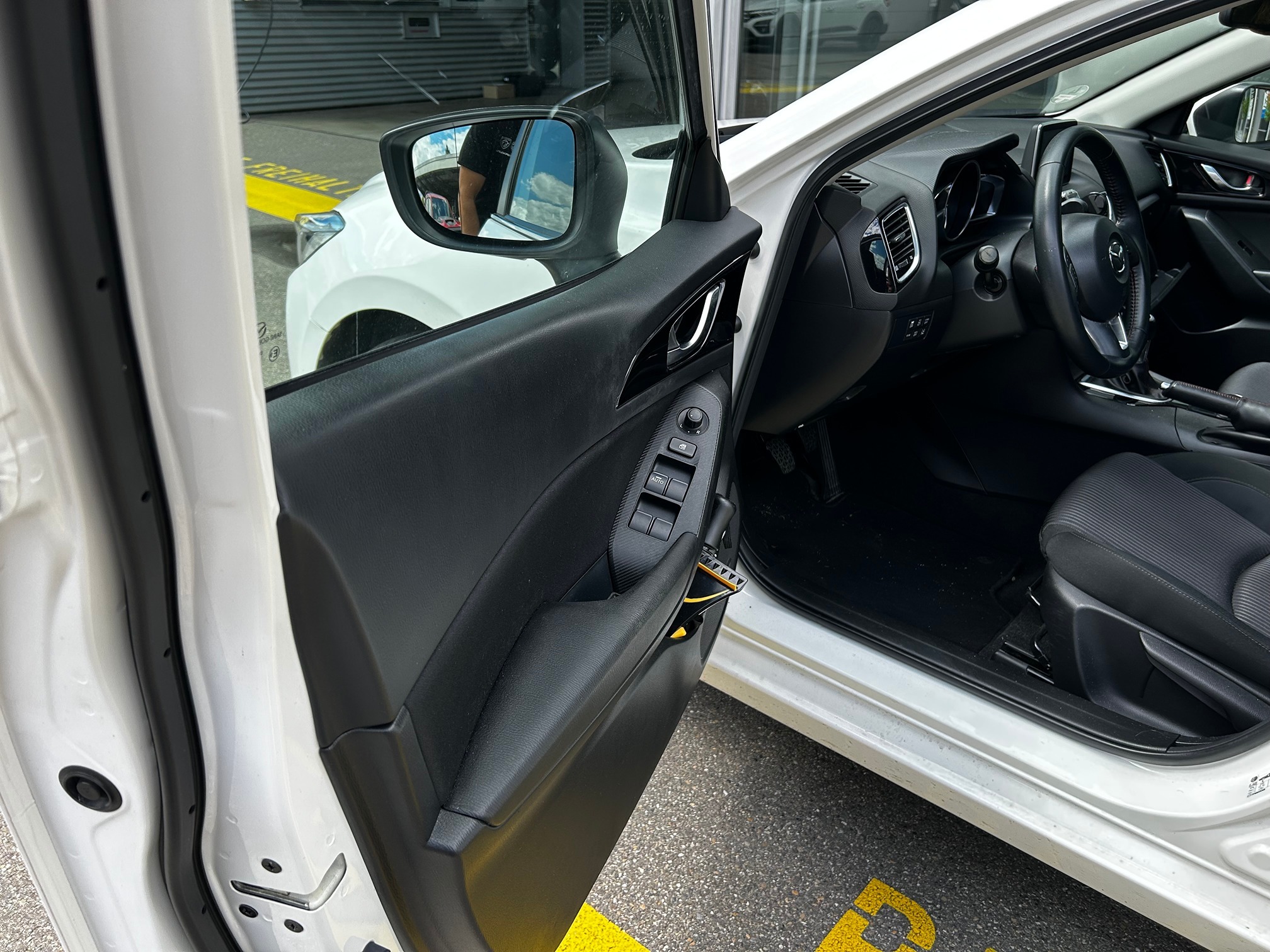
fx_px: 954
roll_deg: +0.5
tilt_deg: -26.3
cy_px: 476
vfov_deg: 53.1
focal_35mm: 26
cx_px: 635
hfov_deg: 67.3
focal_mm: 5.7
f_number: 1.5
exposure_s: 1/674
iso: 50
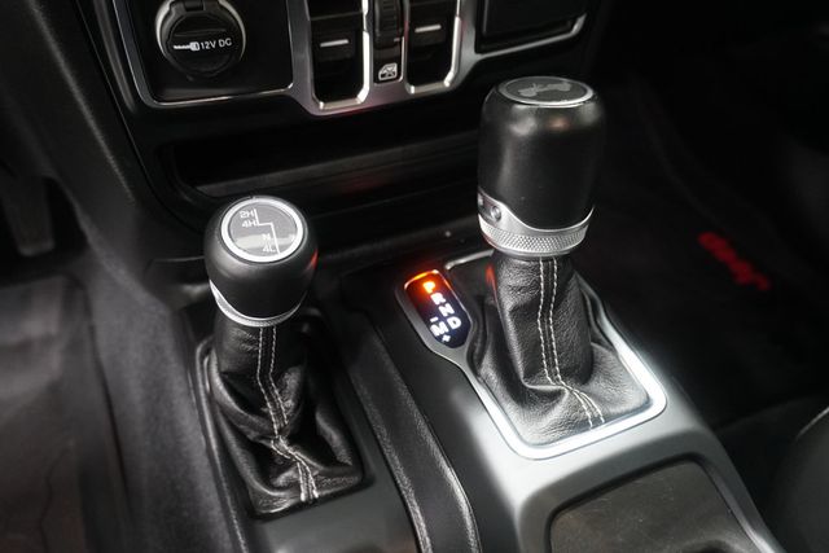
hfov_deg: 61.9
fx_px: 691
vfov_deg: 43.6
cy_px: 276
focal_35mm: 30
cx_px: 414
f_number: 4
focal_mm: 20
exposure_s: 1/60
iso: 4000
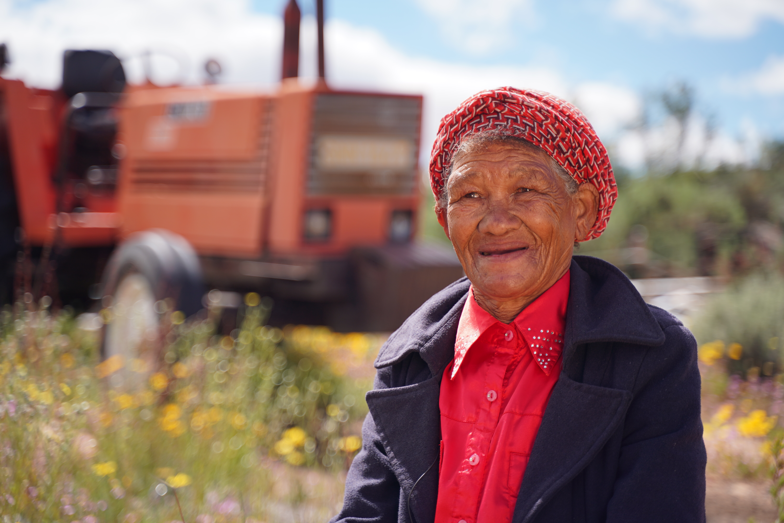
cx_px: 392
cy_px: 262
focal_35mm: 75
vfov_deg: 18.2
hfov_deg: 27.0
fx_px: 1633
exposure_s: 1/50
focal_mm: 75
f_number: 2.8
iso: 100
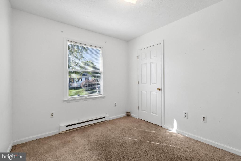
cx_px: 120
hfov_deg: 96.7
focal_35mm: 16
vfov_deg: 73.8
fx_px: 107
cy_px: 80
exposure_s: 1/40
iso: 200
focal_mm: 16
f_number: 8
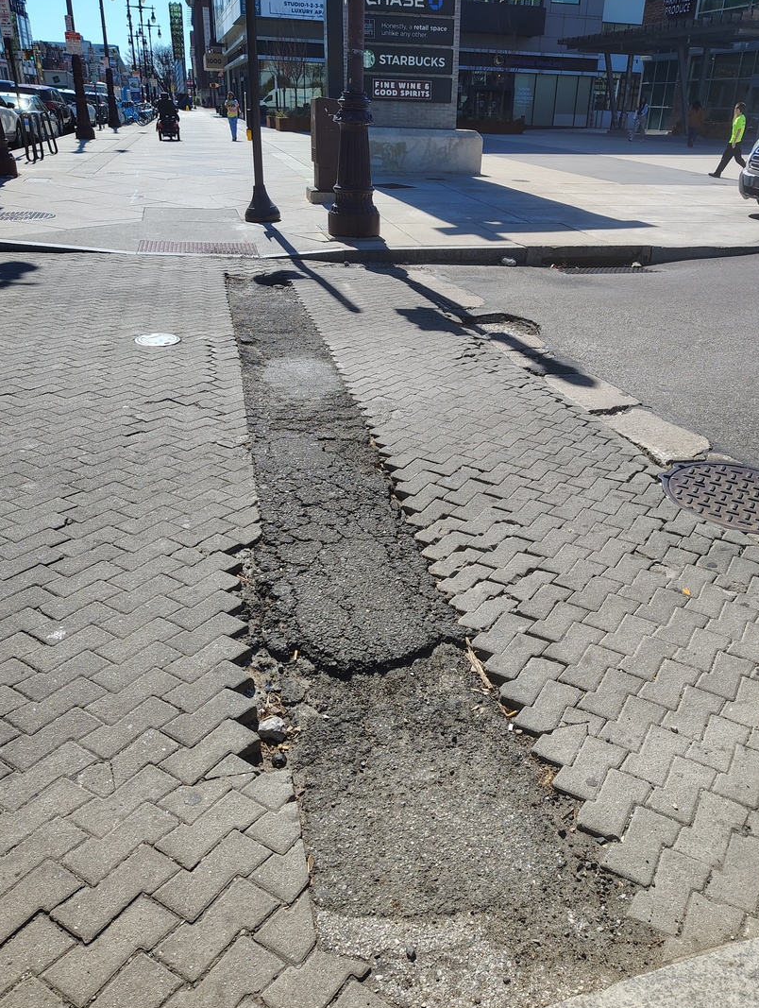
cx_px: 410
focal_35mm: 27
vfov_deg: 65.2
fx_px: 787
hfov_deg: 51.4
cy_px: 496
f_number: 1.8
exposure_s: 1/875
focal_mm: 5.56
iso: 100
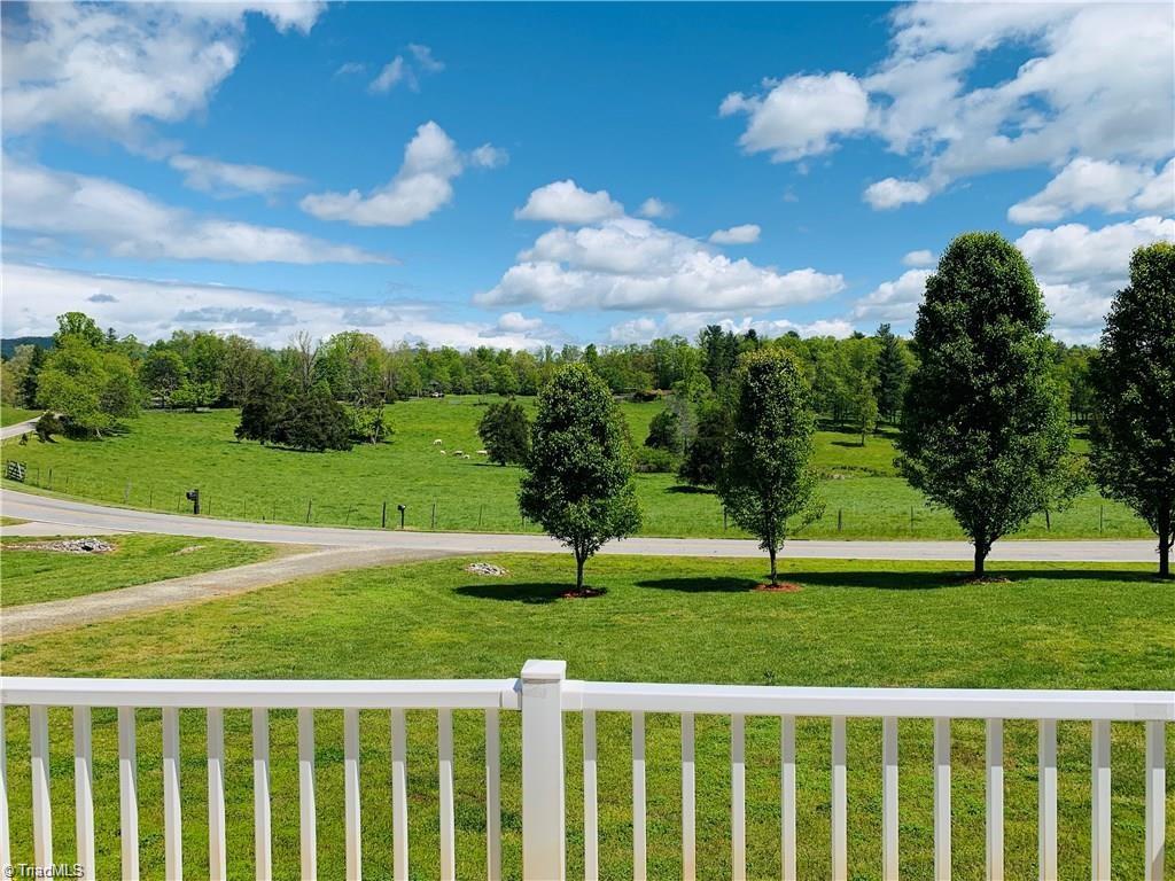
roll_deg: +0.0
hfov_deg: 67.3
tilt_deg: -3.7
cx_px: 588
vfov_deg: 53.1
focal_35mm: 26
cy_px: 440
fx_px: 883
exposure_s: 1/3521
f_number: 1.8
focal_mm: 4.25
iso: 25
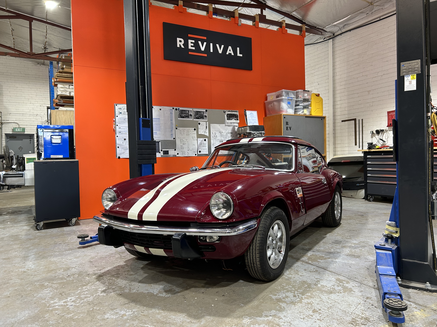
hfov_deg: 67.3
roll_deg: +1.6
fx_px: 328
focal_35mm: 26
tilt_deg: -0.5
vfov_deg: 53.1
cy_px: 164
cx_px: 218
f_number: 1.5
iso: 100
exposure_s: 1/100
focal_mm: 5.7
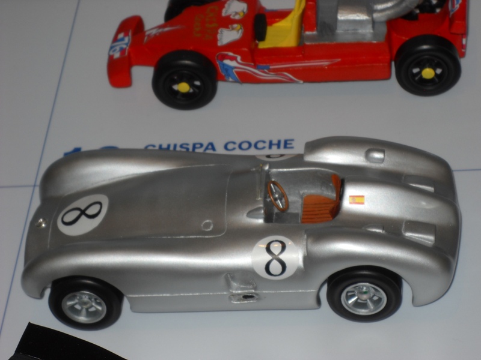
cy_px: 180
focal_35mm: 145
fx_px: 2015
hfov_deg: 13.6
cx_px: 240
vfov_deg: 10.2
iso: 64
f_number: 6.7
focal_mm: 24.03
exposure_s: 1/60
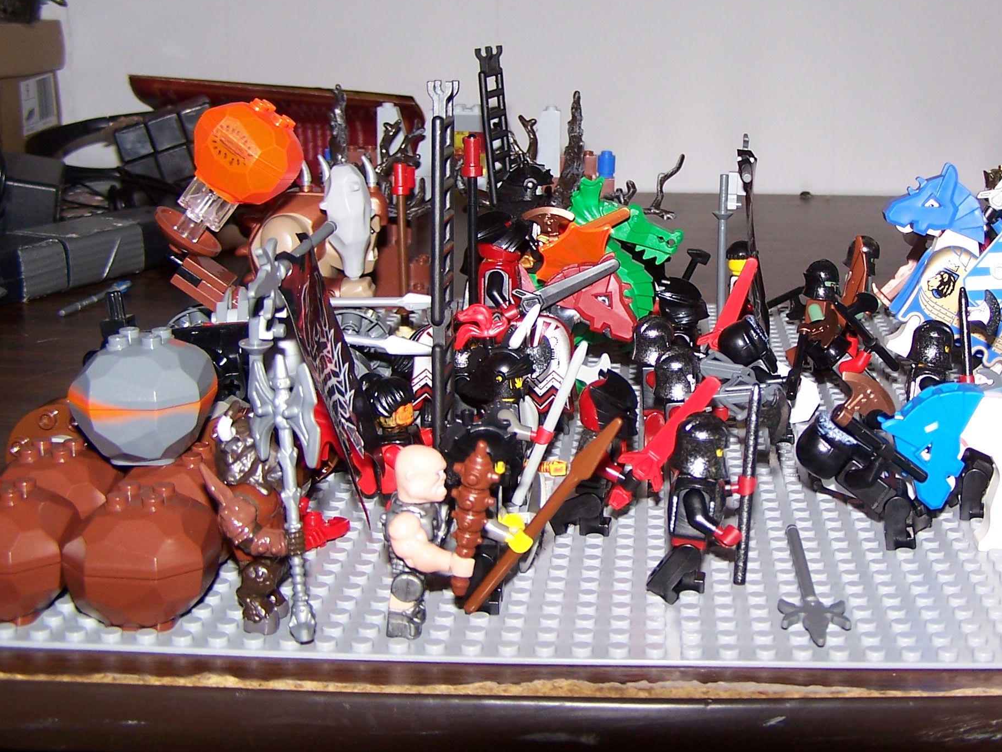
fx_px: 1563
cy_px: 288
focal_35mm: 54
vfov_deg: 27.0
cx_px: 702
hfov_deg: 35.0
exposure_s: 1/60
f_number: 2.8
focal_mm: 6.3
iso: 80
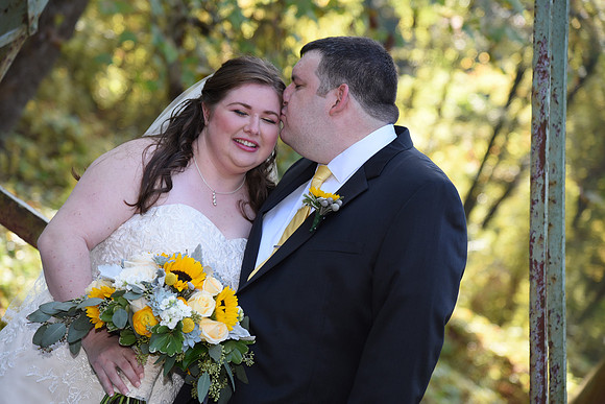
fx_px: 2017
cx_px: 302
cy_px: 202
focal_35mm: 120
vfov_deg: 11.4
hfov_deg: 17.1
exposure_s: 1/200
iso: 400
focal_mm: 120
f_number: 4.5
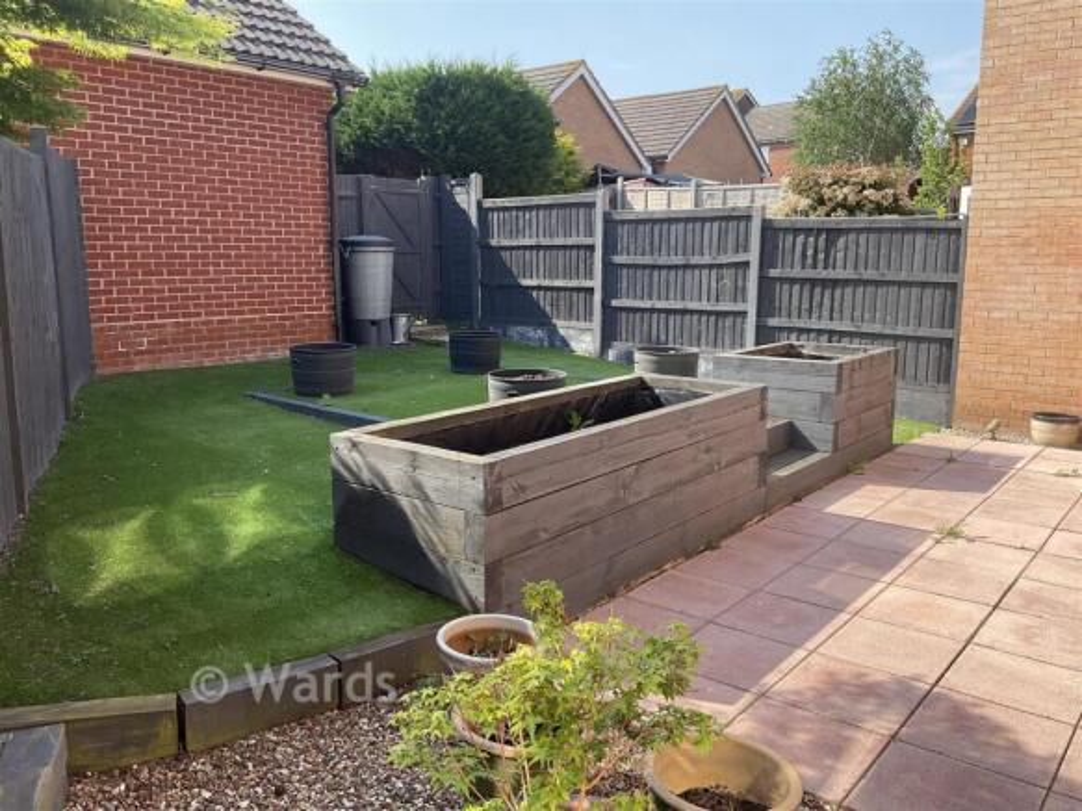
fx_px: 906
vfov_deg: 48.2
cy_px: 406
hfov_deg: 61.7
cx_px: 541
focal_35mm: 29
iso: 16
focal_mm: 3
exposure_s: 1/529
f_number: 1.8
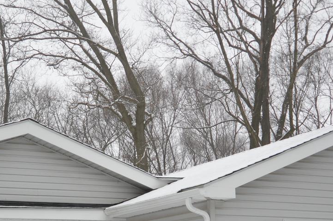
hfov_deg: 29.6
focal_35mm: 68
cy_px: 218
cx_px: 137
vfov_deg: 19.4
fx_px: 628
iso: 100
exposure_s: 1/160
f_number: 6.3
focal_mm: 16
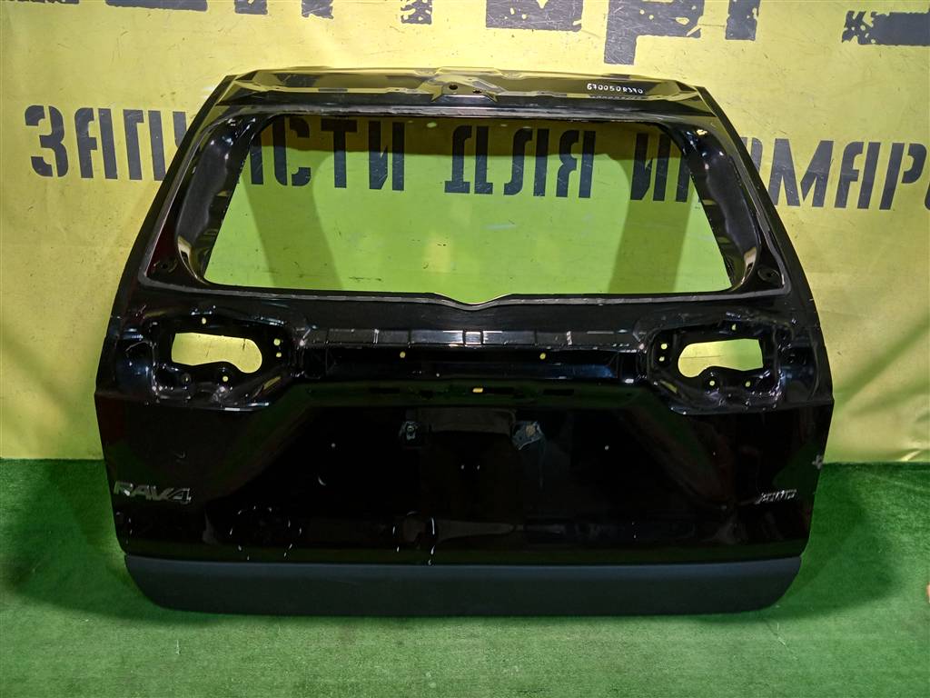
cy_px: 349
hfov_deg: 63.4
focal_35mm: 28
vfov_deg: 49.7
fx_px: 752
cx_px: 465
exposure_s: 1/33.3
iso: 393
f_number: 2.2
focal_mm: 3.65
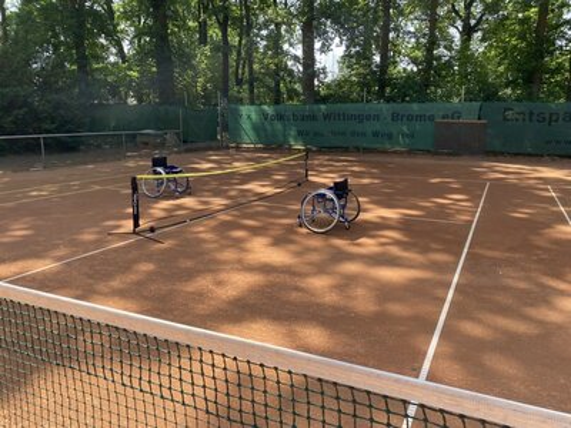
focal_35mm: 26
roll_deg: -1.0
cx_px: 286
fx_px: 429
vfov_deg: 53.1
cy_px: 214
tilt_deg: -13.1
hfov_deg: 67.3
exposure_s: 1/407
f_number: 1.8
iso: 32
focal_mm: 4.25
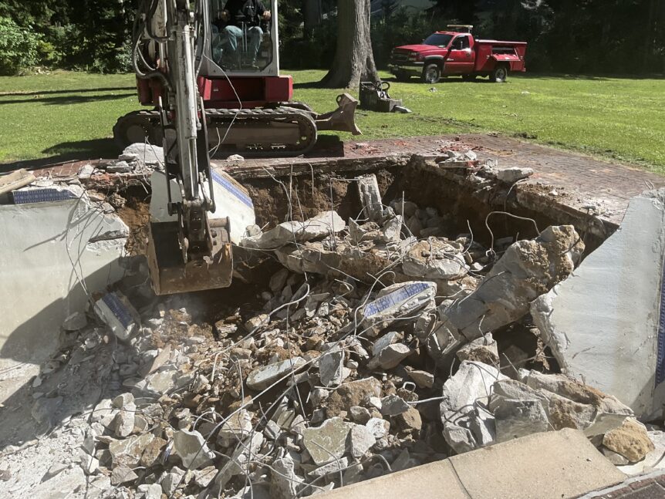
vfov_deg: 48.2
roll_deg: +0.1
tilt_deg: -20.5
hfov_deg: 61.6
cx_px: 332
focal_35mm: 29
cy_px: 250
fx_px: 557
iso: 16
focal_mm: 3
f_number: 1.8
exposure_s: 1/1342
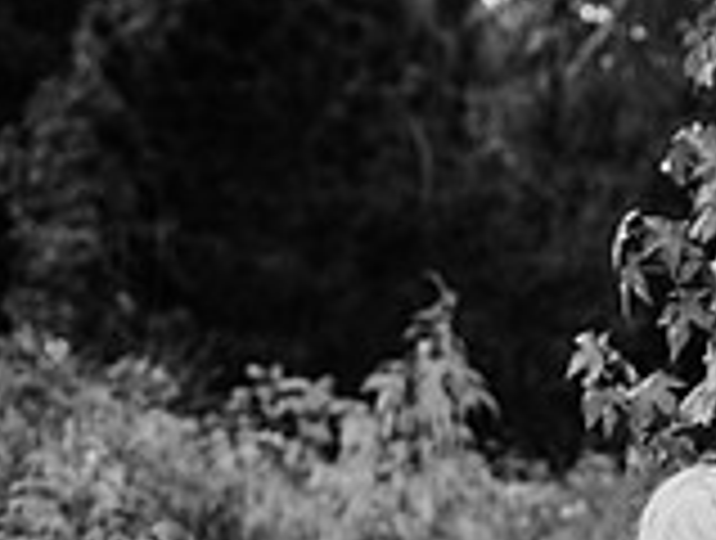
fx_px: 1741
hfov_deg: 21.9
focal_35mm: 84
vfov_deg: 16.7
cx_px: 802
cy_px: 700
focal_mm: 24
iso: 200
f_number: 2.5
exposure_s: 1/800
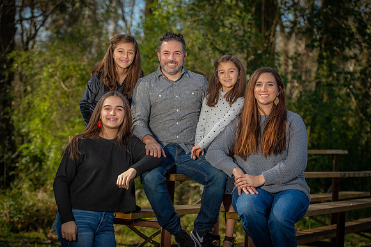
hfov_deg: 23.7
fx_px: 886
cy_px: 124
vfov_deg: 15.9
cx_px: 186
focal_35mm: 86
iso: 50
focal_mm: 86
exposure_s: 1/250
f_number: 3.5
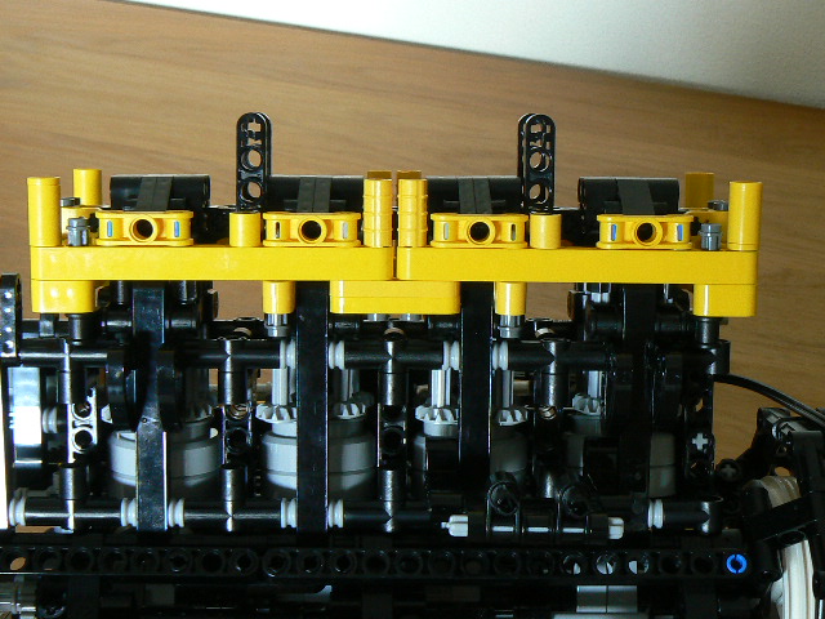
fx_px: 1621
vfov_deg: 21.6
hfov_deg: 28.6
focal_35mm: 68
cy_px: 310
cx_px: 412
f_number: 5
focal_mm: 8.3
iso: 100
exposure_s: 1/1.6
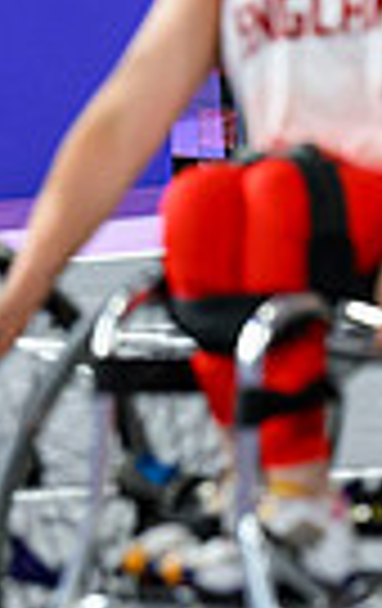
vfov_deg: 2.4
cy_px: -260
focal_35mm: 874
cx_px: 753
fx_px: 14481
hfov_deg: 1.5
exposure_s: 1/1600
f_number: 3.2
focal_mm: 150
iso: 2500
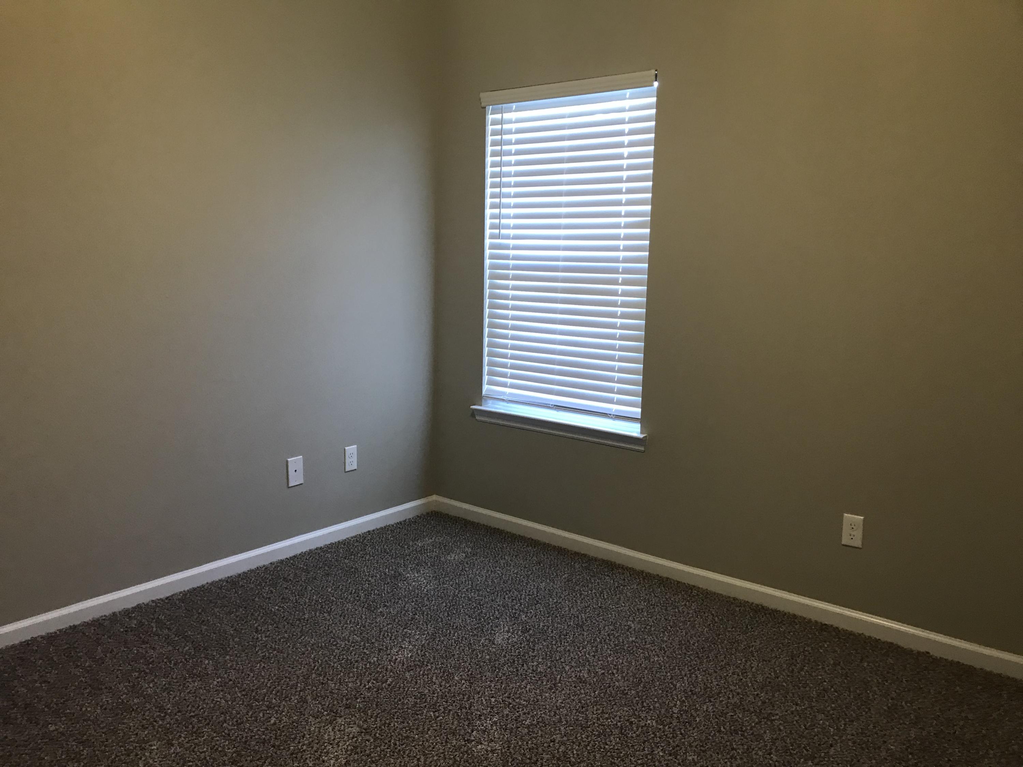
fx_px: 827
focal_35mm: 28
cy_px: 384
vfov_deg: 49.7
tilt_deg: -7.4
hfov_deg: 63.4
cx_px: 512
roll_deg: -0.4
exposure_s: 1/17
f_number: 1.8
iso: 40
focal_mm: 3.99
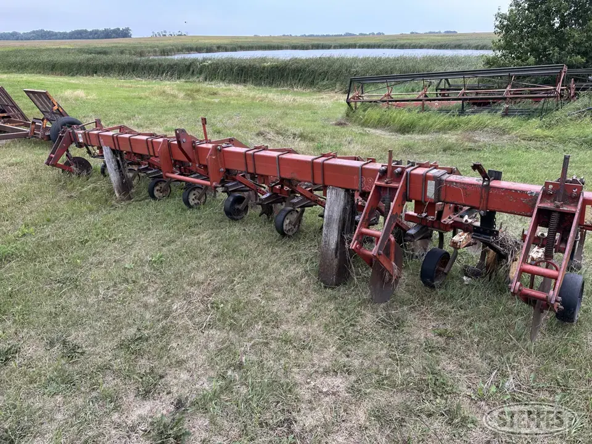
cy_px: 222
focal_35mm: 24
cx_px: 296
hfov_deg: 71.6
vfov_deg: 56.8
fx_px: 410
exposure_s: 1/642
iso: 80
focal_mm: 6.86
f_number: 1.78
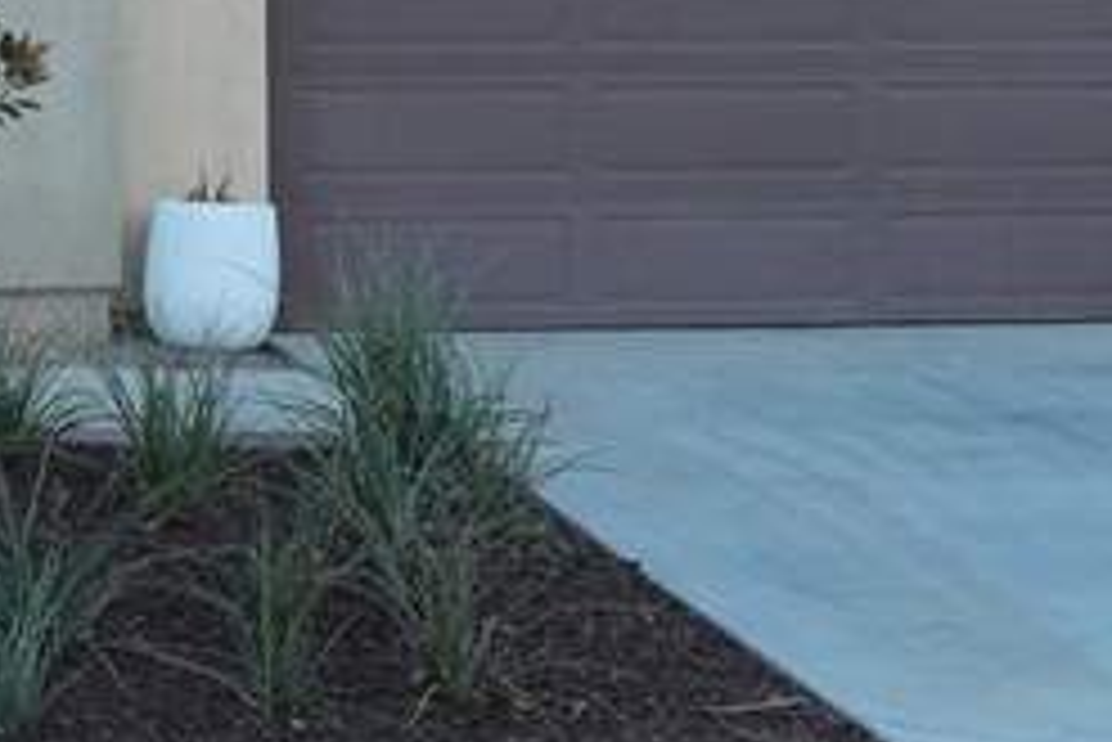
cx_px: -104
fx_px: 4481
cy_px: -7
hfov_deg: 13.9
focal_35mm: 145
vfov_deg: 9.4
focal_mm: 35
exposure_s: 1/1600
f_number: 4
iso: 2000
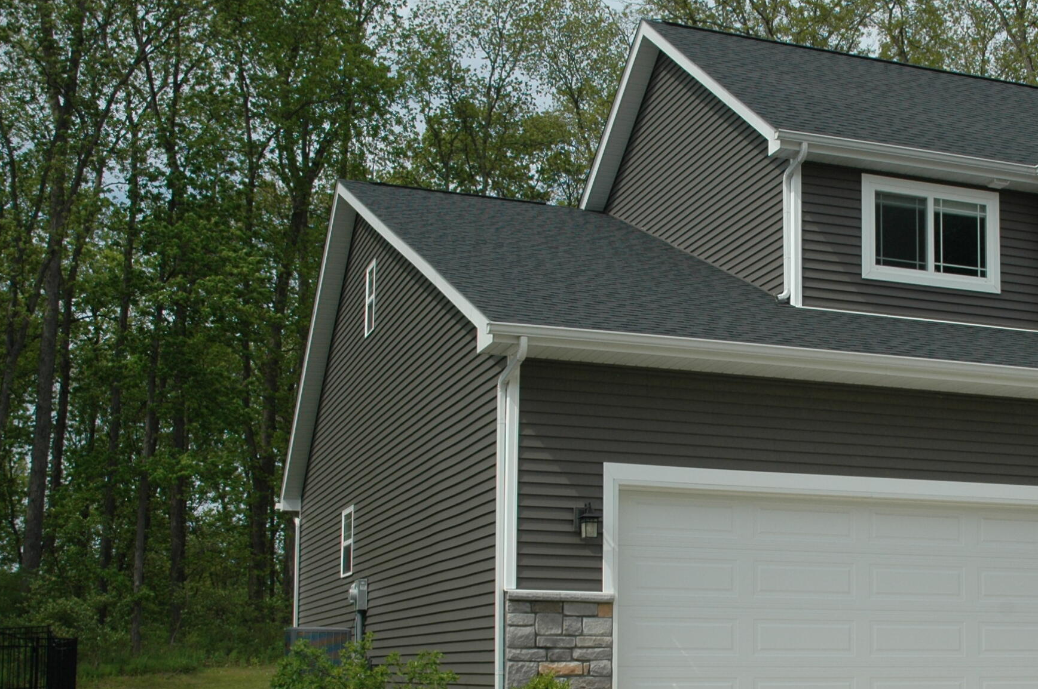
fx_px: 1642
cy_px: 522
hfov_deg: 34.2
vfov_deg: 23.5
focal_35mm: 57
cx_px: 801
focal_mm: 22
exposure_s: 1/400
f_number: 10
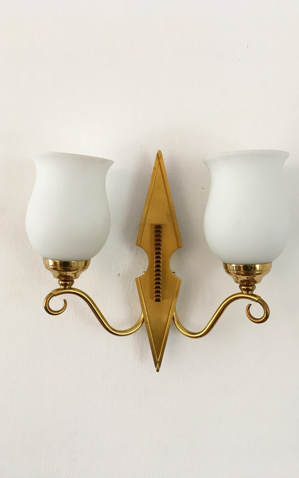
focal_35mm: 31
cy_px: 237
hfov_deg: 40.6
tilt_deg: -4.3
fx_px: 404
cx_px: 167
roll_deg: +0.6
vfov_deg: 61.2
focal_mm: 4.15
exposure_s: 1/33
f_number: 2.2
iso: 100
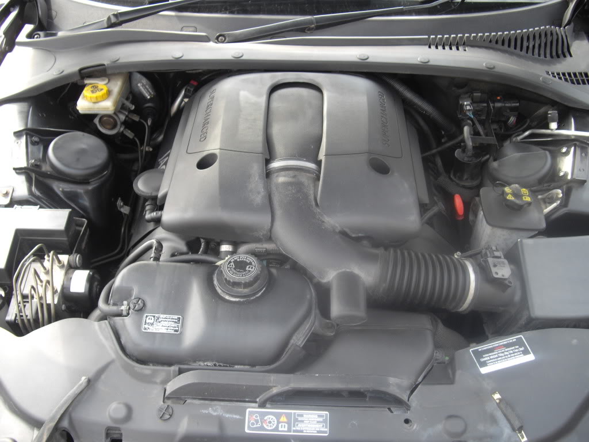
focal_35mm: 38
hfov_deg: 49.0
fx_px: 647
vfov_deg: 37.7
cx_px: 294
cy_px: 221
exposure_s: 1/100
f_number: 2.8
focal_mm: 7.9
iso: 100
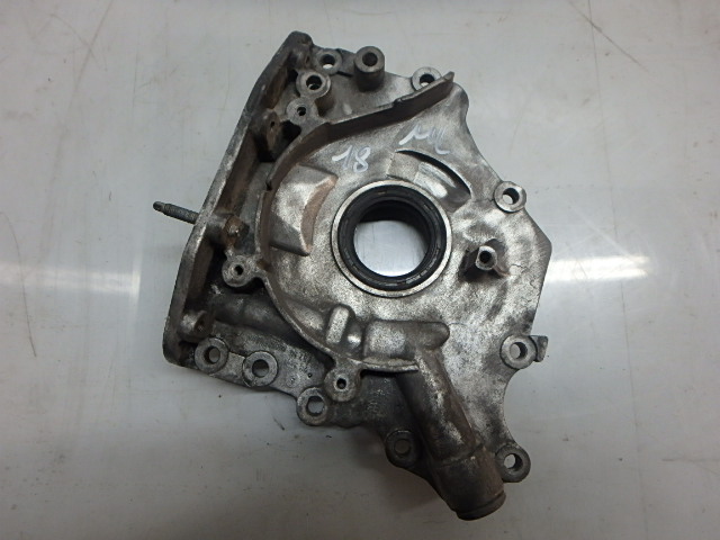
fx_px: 437
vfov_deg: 63.4
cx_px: 360
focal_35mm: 21
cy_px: 270
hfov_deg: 79.0
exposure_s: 1/50
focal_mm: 3.7
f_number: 3.5
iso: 200
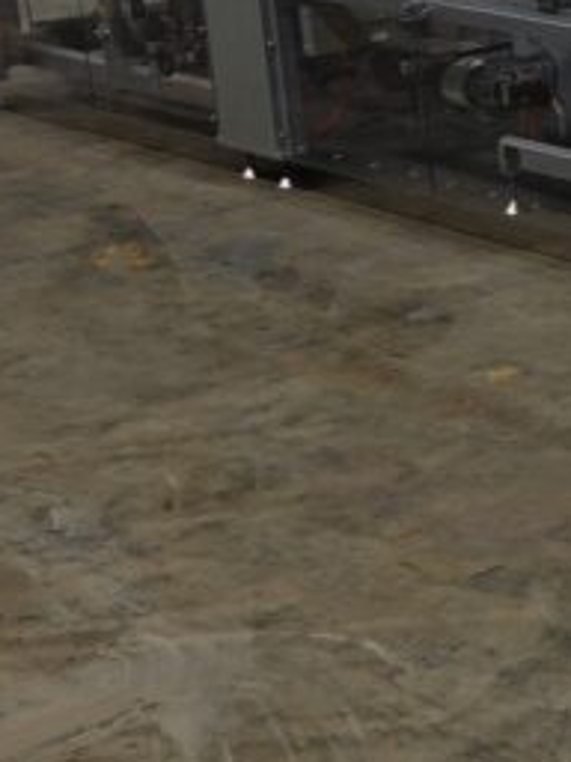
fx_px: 2705
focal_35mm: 123
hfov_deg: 10.6
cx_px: 1303
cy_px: -61
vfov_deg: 15.6
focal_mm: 11.76
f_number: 3.5
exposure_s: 1/50
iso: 125
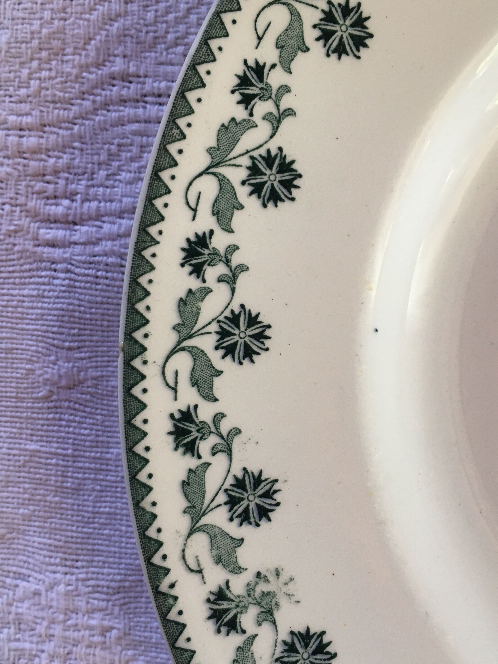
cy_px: 338
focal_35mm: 36
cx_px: 308
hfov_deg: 39.4
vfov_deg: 51.4
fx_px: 691
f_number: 2.2
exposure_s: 1/33
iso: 50
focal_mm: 4.15
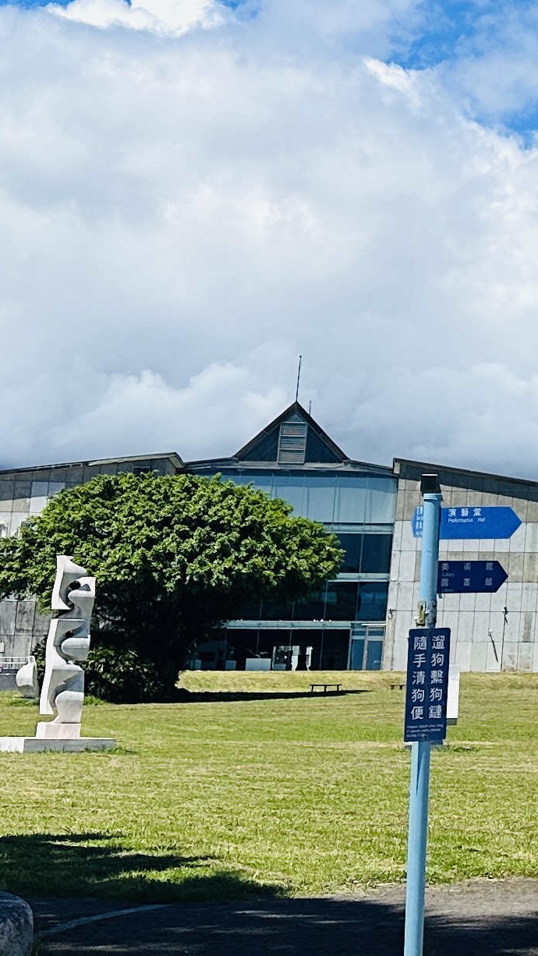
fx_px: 2180
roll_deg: -0.7
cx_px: 1021
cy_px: 183
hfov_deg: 12.6
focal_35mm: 86
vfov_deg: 24.3
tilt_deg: +12.8
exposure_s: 1/6623
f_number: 1.78
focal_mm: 6.86
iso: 80
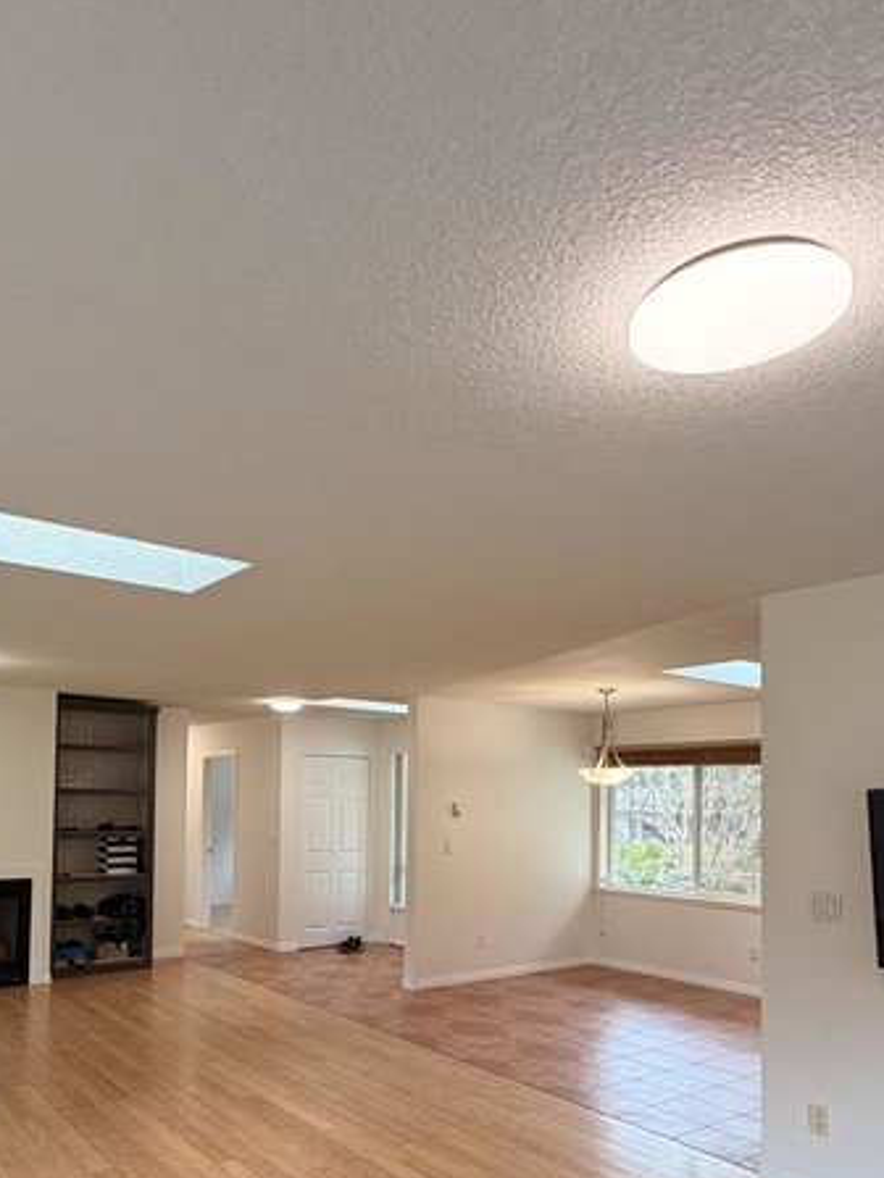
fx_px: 851
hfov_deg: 53.9
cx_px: 305
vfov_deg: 67.6
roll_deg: -0.9
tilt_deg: +1.2
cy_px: 778
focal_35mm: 25
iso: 200
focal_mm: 2.22
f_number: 2.2
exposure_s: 1/120
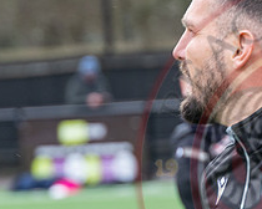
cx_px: 276
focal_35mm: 474
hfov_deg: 4.1
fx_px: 3675
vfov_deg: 3.3
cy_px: 189
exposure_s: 1/320
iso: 200
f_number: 4
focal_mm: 105
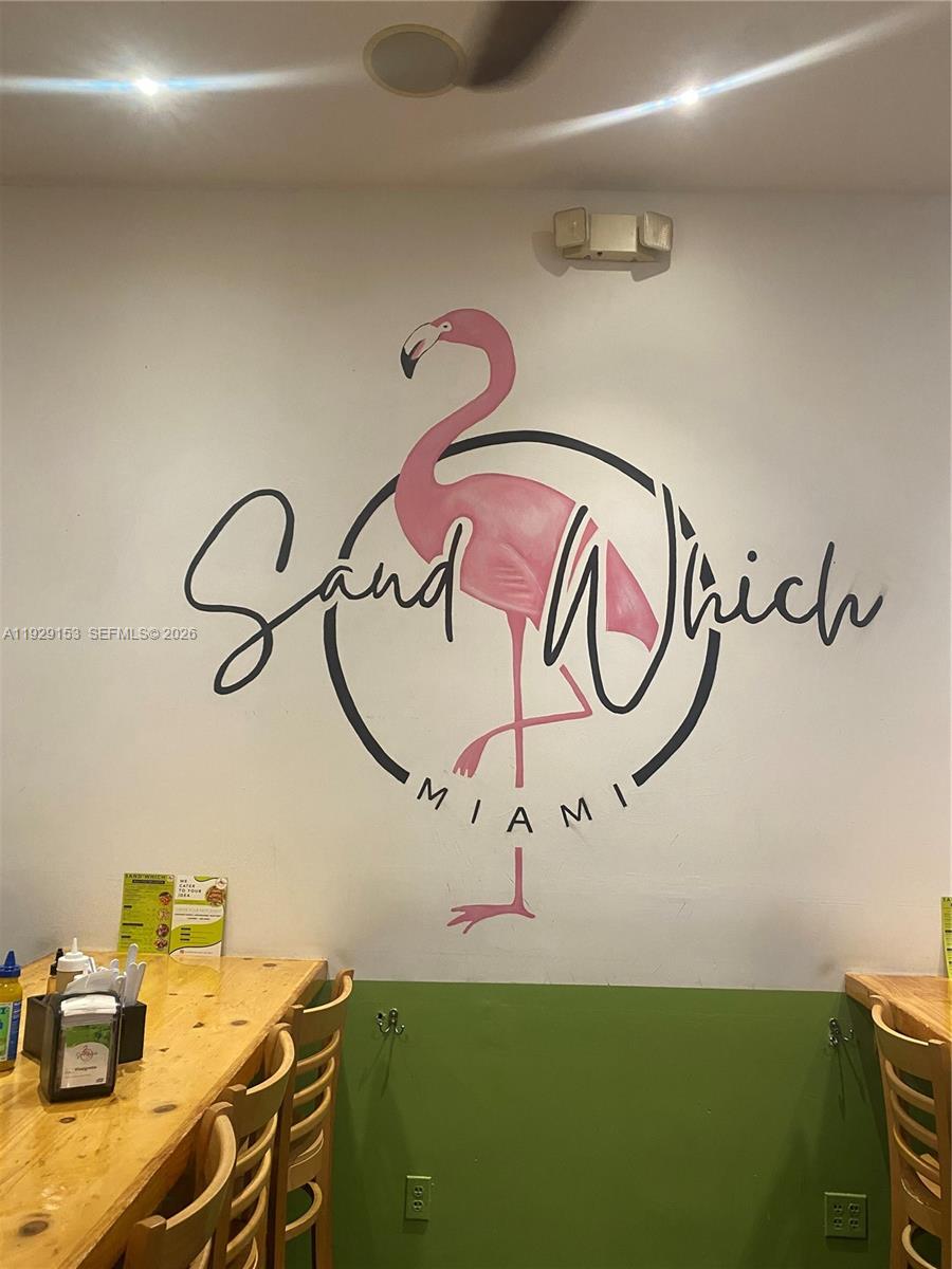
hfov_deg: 53.1
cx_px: 476
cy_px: 634
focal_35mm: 26
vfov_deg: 67.3
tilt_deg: +7.4
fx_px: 953
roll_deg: -2.6
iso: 250
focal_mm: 4.25
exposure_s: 1/60
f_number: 1.8
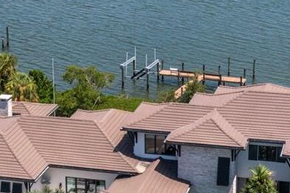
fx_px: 926
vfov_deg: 11.9
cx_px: 141
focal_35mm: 115
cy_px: 79
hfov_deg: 17.8
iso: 100
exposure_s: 1/800
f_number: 7.1
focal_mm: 10.26
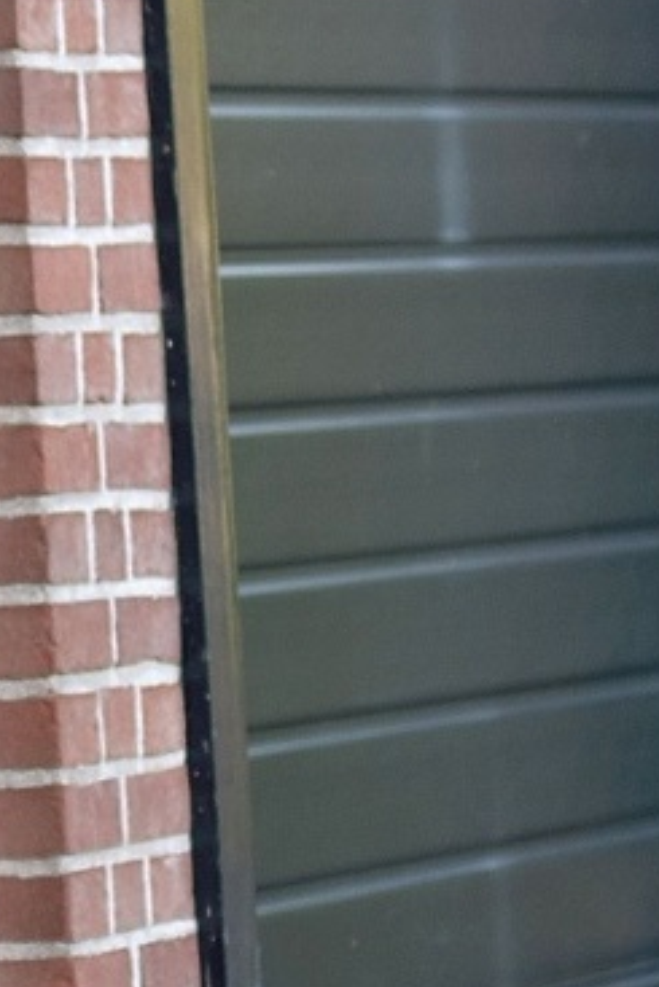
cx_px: -857
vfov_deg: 4.6
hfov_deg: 3.0
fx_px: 12399
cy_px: 1054
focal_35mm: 452
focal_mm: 50
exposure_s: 1/160
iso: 100
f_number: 2.8
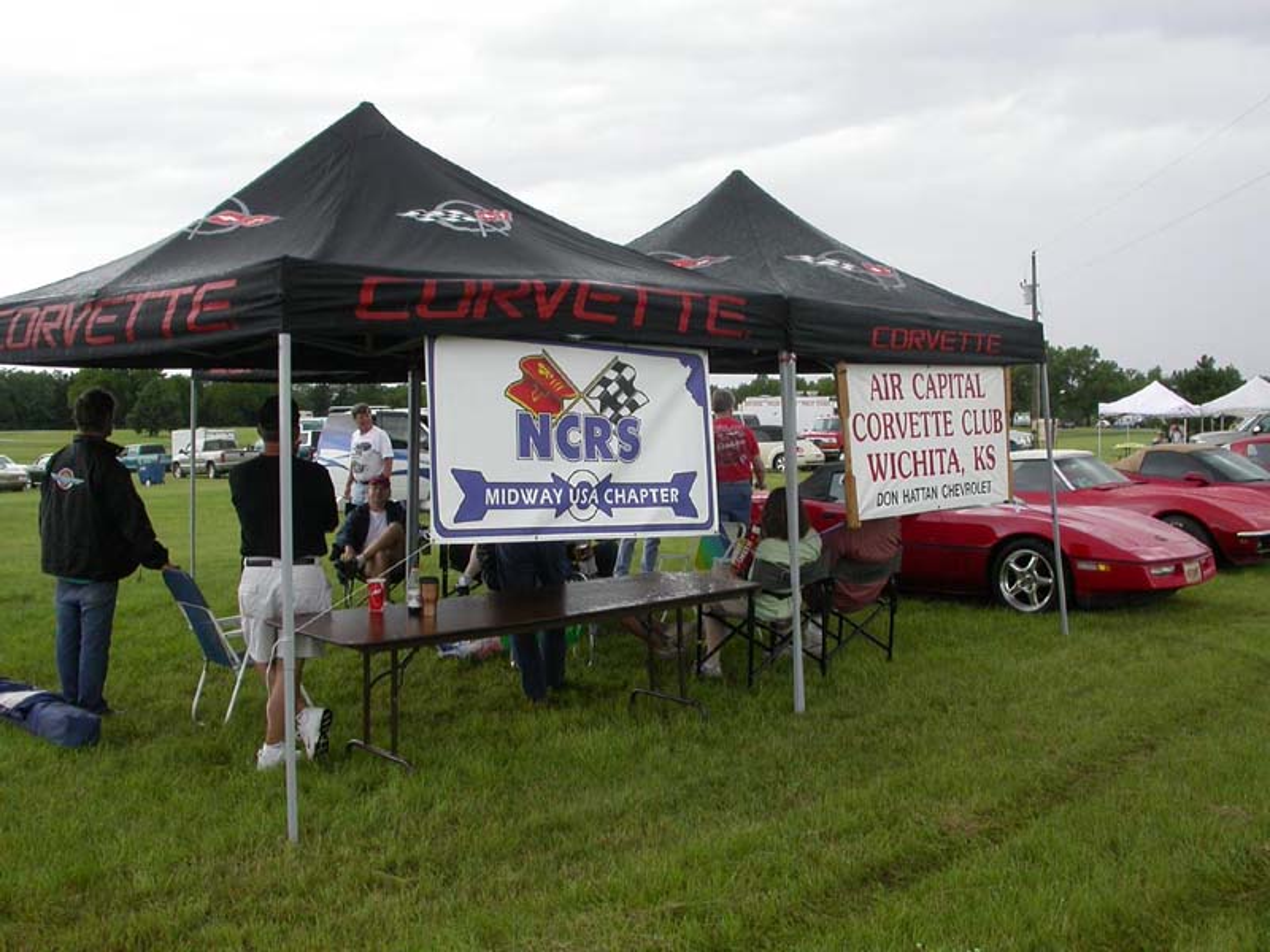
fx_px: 1394
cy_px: 476
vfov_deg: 37.7
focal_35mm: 38
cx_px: 635
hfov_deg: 49.0
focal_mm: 7.85
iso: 100
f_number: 5.3
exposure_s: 1/152
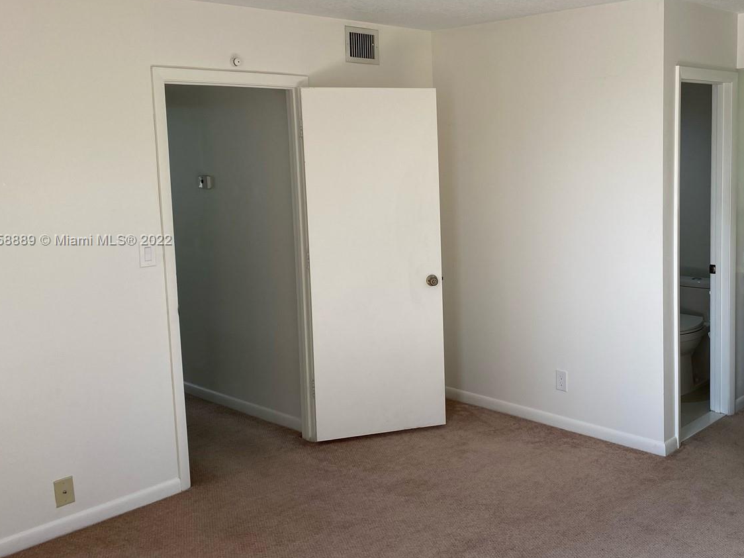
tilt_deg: -6.7
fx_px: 795
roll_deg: +1.0
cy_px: 241
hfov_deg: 49.4
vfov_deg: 38.6
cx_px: 489
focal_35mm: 37
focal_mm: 4.25
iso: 32
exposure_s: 1/123
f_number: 1.8
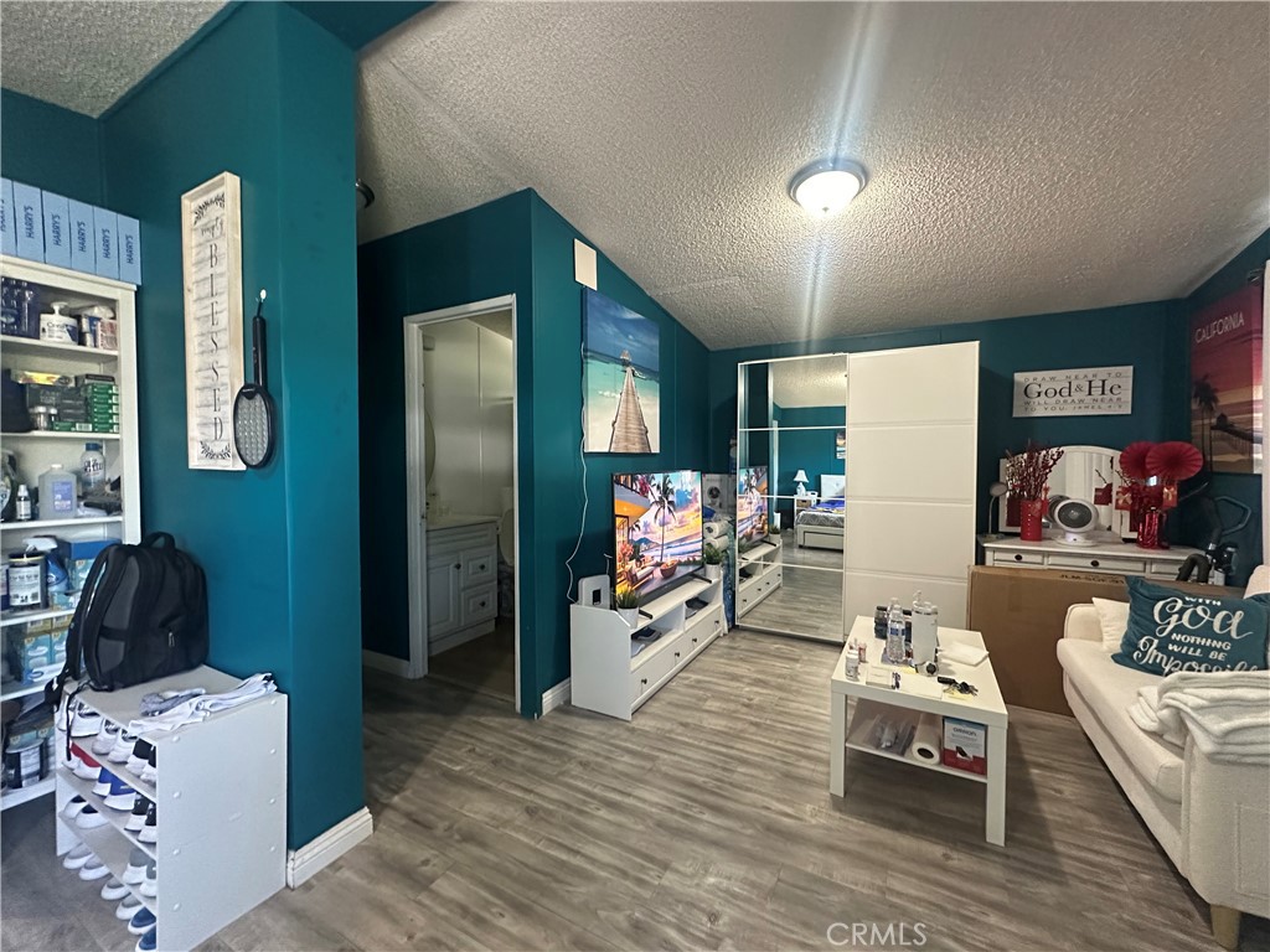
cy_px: 476
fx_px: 514
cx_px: 635
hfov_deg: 102.1
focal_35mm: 14
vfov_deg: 85.7
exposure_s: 1/60
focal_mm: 2.22
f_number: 2.2
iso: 800
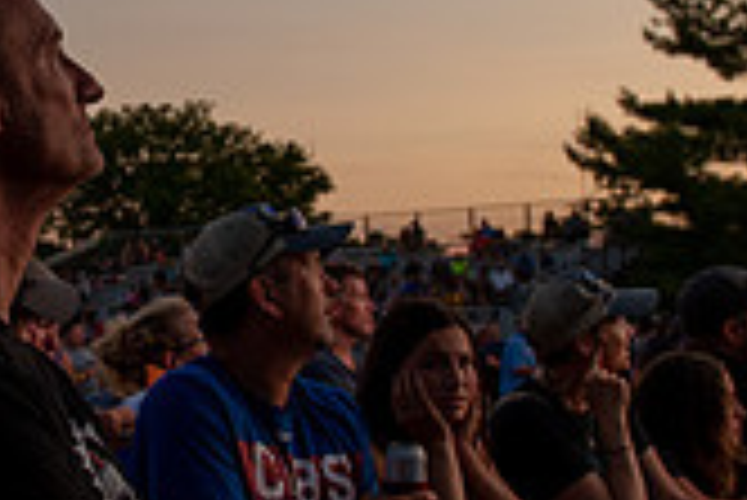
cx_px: 112
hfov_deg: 23.7
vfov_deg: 16.3
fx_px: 1744
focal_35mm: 84
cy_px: 196
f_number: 4
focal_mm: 24
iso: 800
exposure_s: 1/160
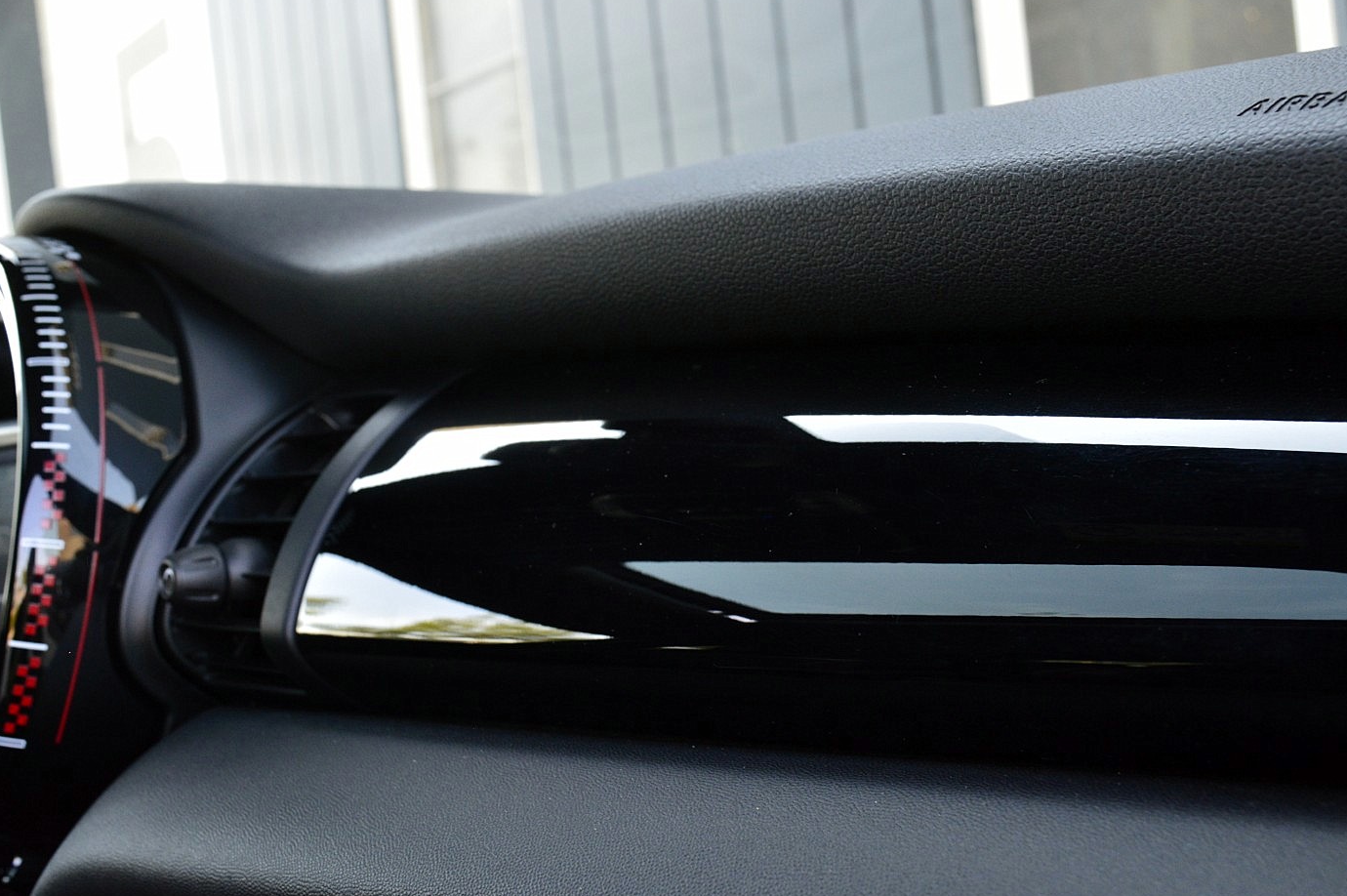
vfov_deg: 32.9
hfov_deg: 47.9
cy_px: 452
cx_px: 694
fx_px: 1518
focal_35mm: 41
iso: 640
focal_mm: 23
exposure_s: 1/60
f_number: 8
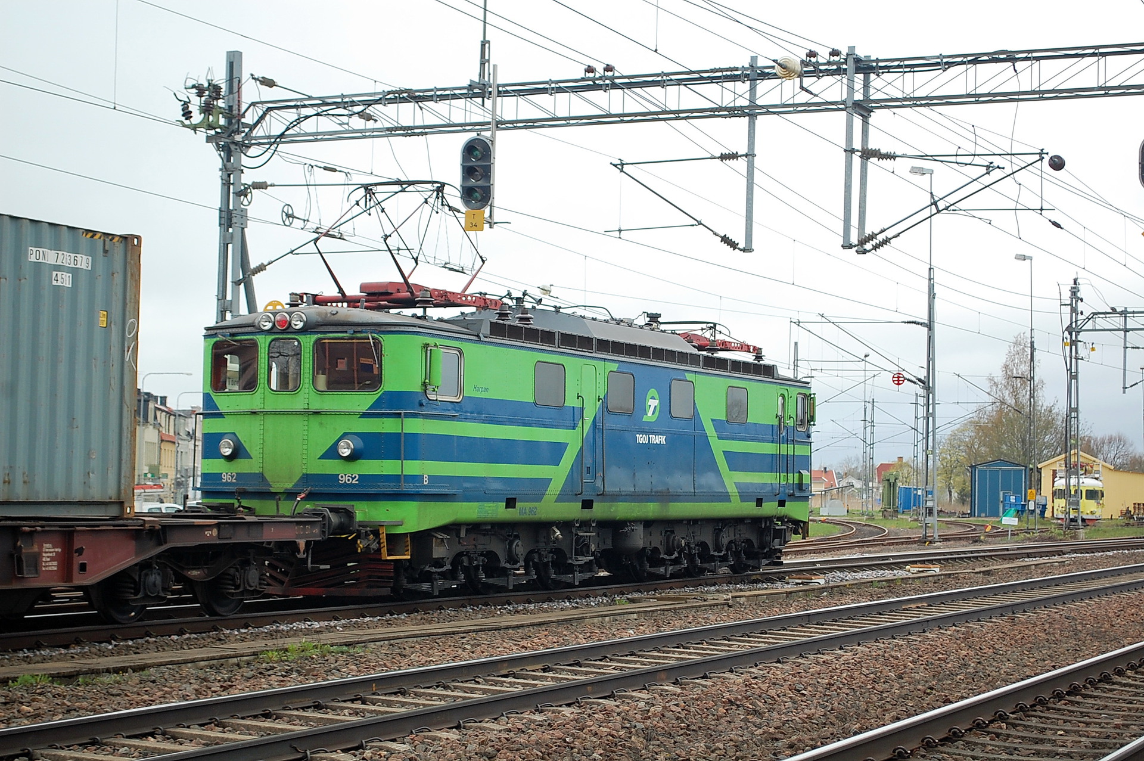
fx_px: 2143
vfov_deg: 20.1
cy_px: 380
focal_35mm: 68
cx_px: 572
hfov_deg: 29.9
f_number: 5.6
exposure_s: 1/160
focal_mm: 45
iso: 200
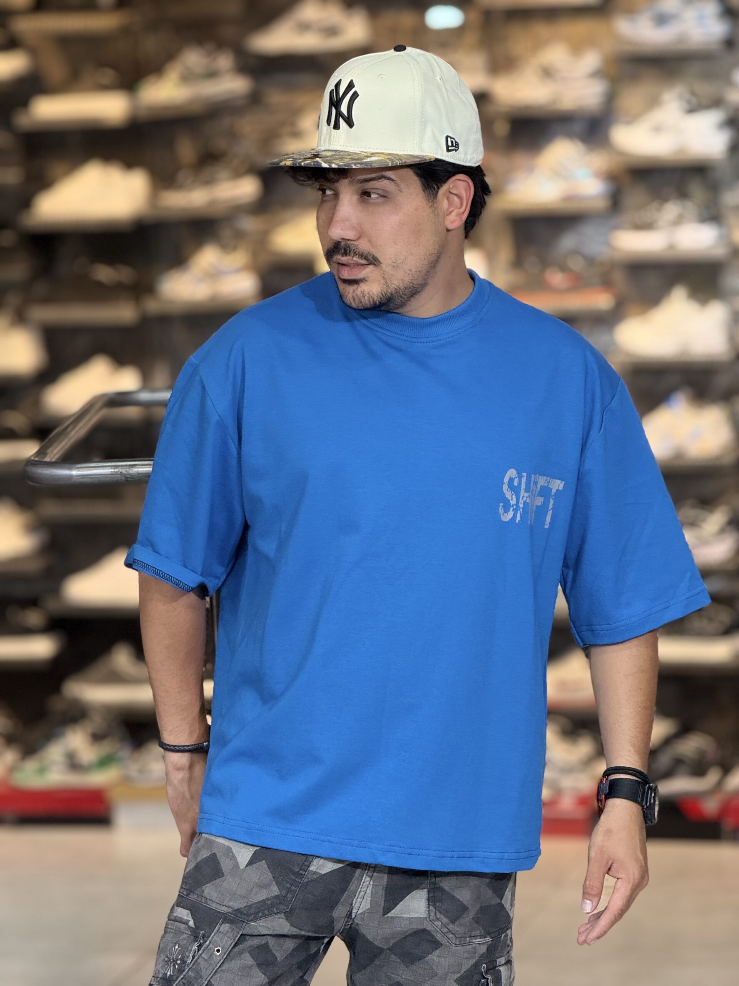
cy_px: 493
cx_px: 370
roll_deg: +1.5
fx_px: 3416
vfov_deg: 16.4
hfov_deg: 12.3
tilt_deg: -5.2
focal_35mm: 120
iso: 160
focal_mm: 15.66
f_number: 2.8
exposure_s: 1/100
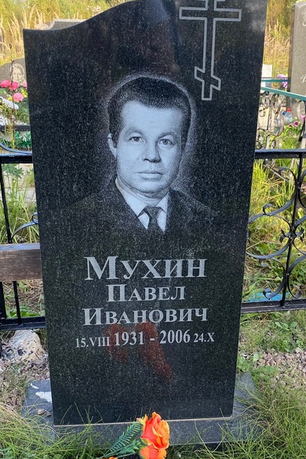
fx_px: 472
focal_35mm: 37
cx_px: 173
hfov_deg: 35.9
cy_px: 232
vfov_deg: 51.9
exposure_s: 1/319
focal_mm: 4.25
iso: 32
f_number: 1.8
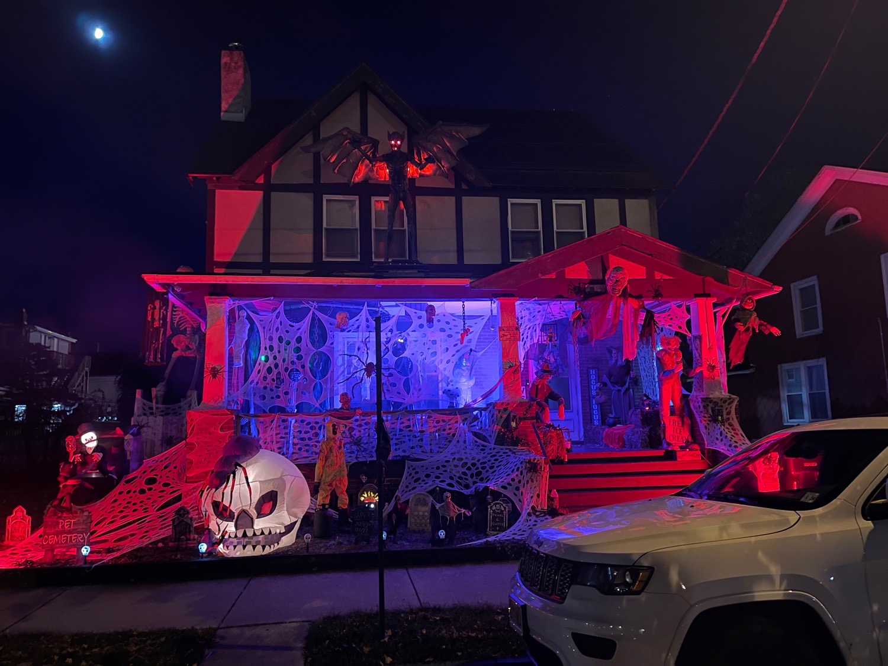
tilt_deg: +7.0
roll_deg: +0.9
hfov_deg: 69.4
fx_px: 641
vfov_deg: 54.9
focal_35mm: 25
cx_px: 444
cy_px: 333
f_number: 1.6
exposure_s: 1/12
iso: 640
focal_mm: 5.1
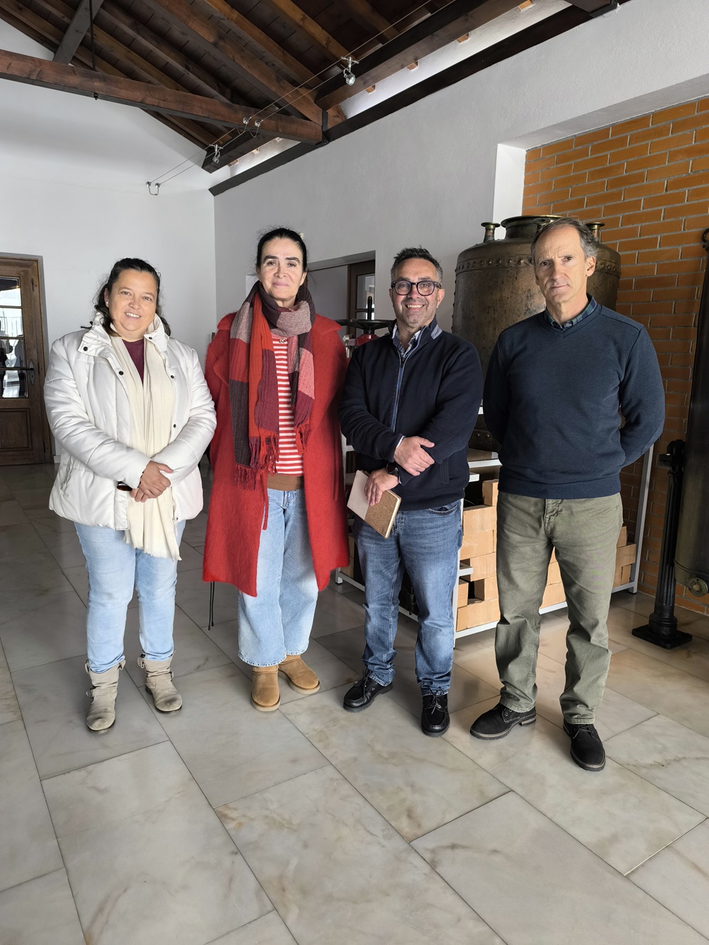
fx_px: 628
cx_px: 354
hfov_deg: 58.9
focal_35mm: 23
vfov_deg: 73.9
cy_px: 472
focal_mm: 6.14
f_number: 1.65
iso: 320
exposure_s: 1/100
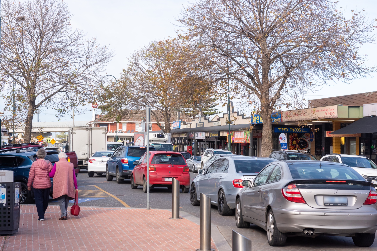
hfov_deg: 28.8
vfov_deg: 19.5
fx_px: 733
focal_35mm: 70
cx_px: 188
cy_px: 126
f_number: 8
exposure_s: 1/1250
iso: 800
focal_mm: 70
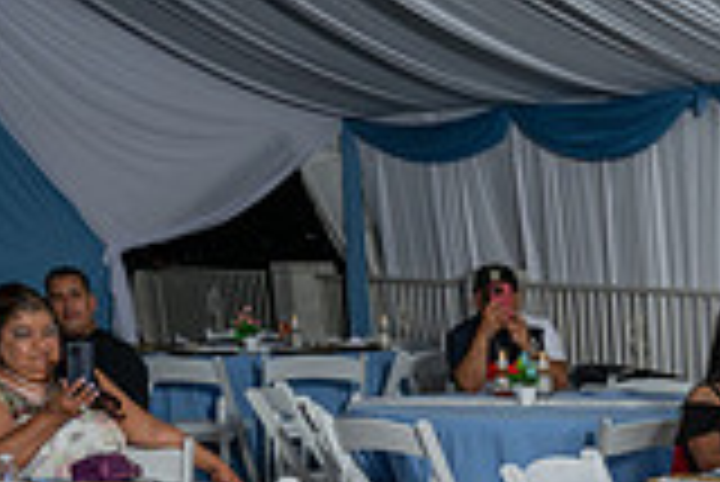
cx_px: 1098
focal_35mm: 105
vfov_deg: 12.3
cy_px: 755
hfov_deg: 17.4
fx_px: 2102
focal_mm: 29
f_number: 3.5
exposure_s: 1/125
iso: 250
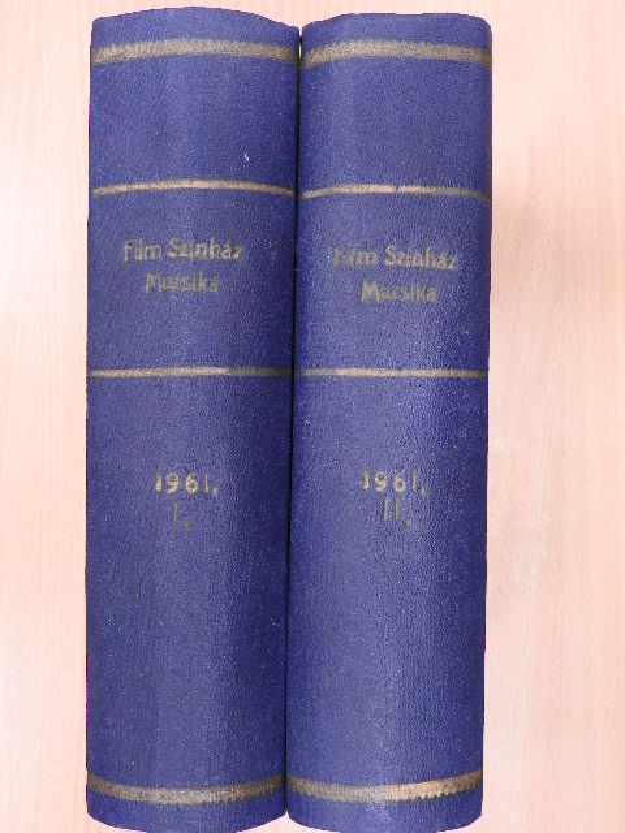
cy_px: 416
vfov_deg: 52.6
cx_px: 312
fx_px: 843
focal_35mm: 35
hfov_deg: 40.7
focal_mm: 6.3
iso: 800
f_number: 3.8
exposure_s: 1/60
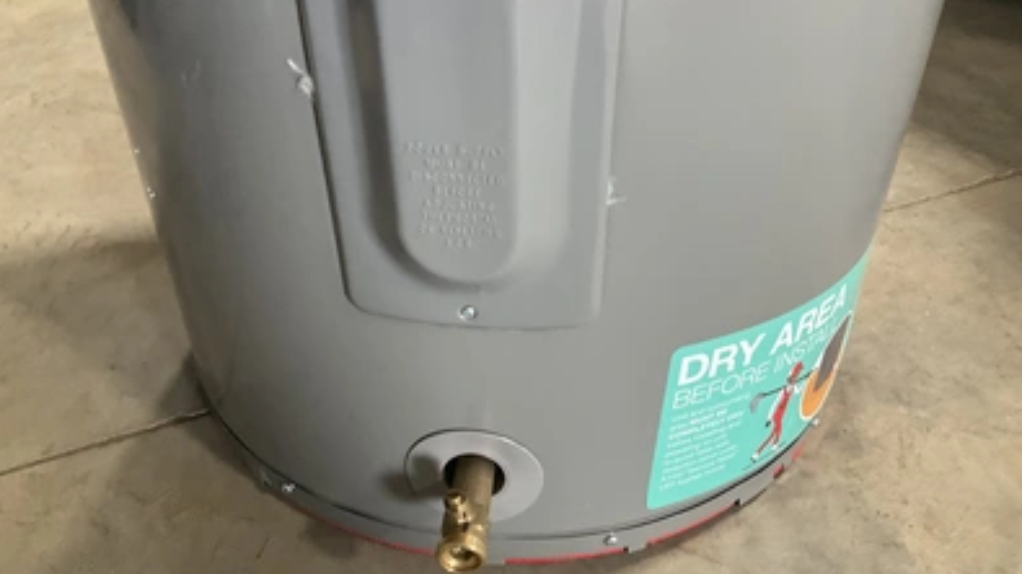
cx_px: 512
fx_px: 867
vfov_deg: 36.7
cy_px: 290
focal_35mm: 32
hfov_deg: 61.0
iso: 160
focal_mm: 3
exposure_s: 1/60
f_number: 1.8
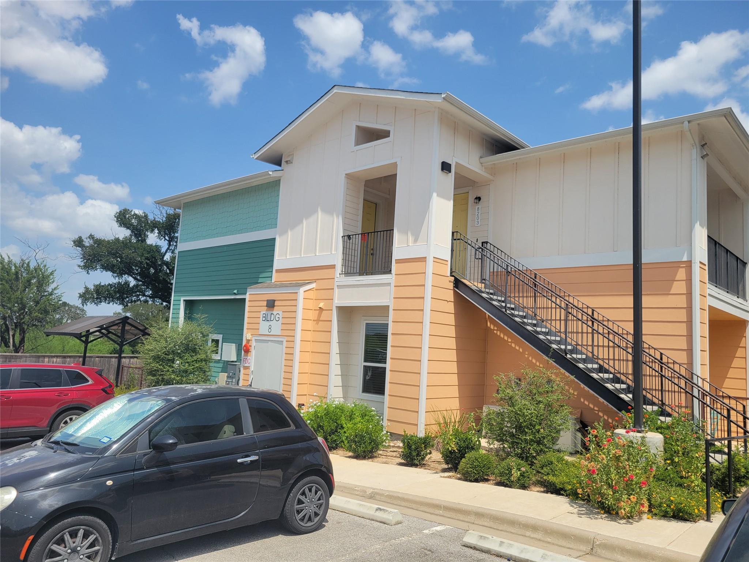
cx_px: 374
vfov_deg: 53.1
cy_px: 281
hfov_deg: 67.3
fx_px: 563
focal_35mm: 26
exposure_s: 1/2760
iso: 40
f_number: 1.8
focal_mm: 5.4
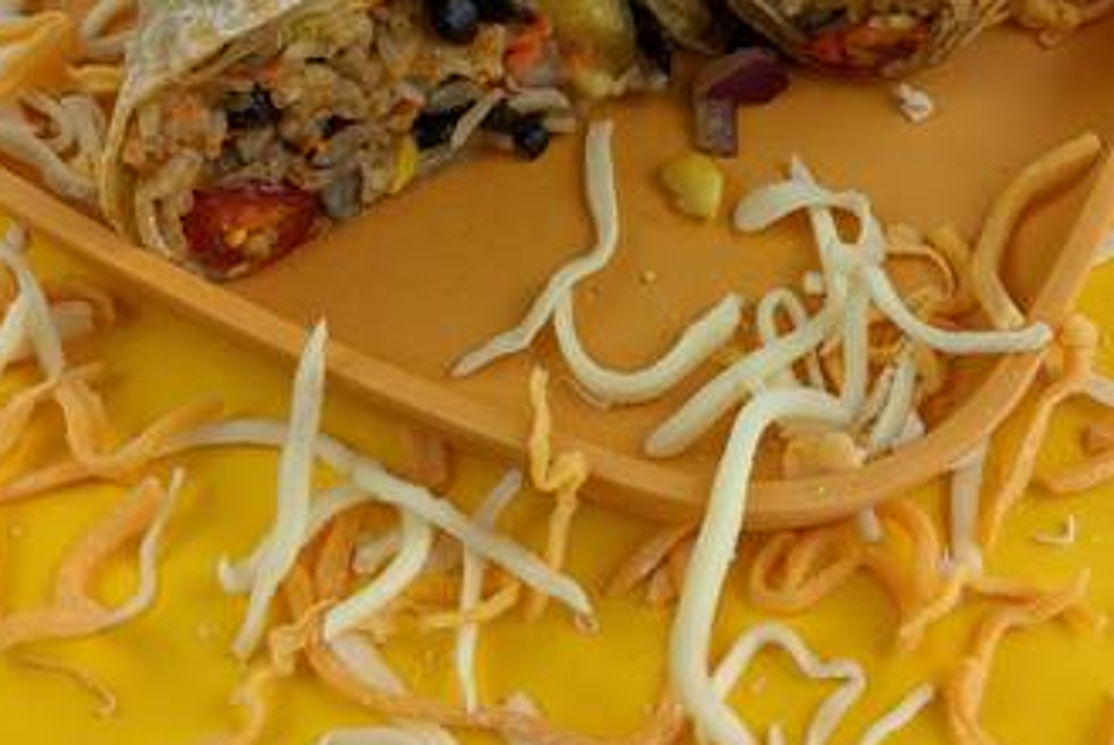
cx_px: 620
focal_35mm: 50
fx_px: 1549
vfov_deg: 26.5
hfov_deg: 39.5
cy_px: 149
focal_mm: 4.38
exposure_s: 1/356
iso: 59
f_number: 1.73
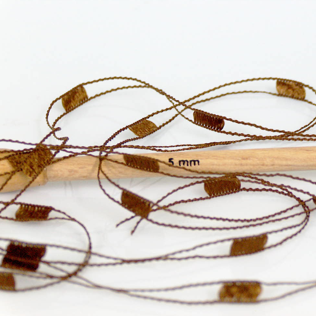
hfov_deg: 14.9
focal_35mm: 117
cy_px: 158
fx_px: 1208
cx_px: 205
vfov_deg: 14.9
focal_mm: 20.29
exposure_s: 1/14.6
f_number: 2.9
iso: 200
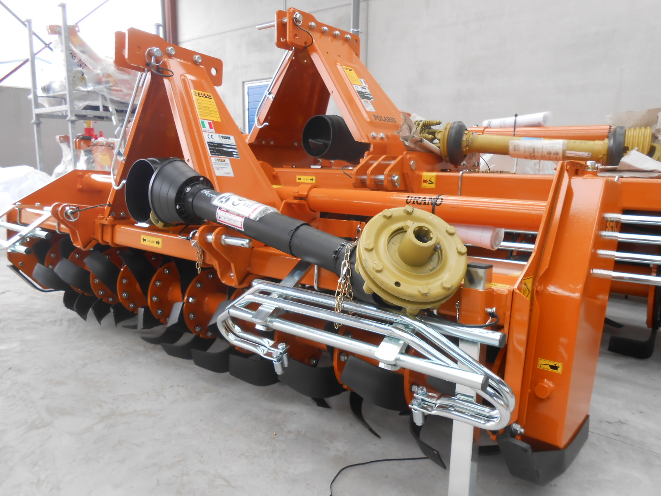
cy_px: 248
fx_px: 496
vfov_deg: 53.1
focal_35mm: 26
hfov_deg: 67.3
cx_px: 330
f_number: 3.5
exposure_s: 1/40
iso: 80
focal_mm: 4.6
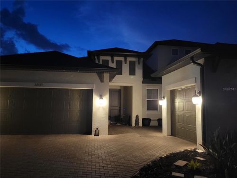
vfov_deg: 53.1
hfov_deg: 67.3
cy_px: 89
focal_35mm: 26
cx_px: 118
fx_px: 178
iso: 400
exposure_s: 1/15
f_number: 1.8
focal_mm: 5.4
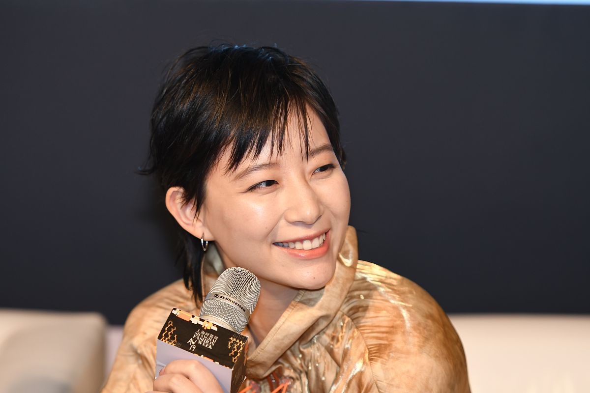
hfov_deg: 8.6
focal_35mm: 240
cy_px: 196
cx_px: 295
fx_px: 3933
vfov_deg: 5.7
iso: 500
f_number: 2.8
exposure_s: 1/250
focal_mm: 160
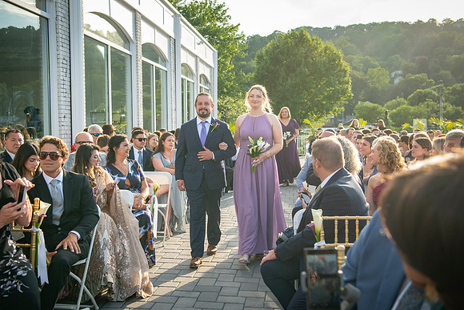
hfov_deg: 47.4
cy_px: 152
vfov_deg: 32.6
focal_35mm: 41
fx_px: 529
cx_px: 232
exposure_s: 1/3200
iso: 800
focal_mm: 38
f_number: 4
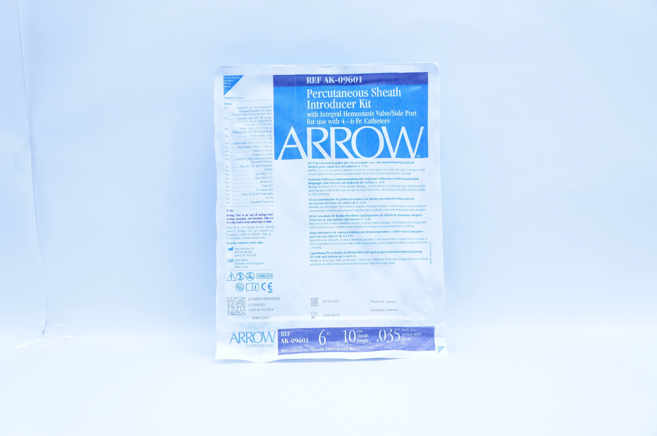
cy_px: 218
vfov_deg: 41.6
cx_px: 328
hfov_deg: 59.5
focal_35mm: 32
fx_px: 574
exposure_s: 1/200
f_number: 4.5
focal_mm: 21
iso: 800
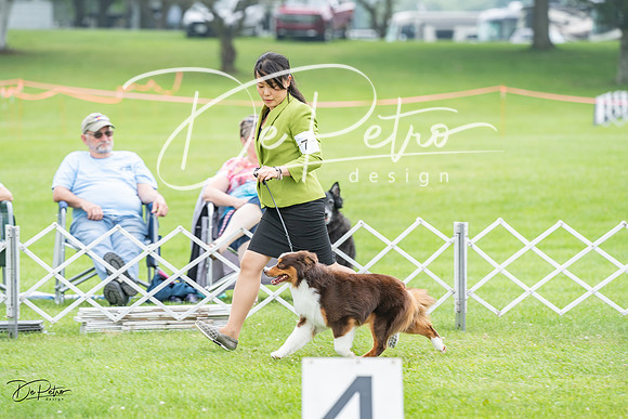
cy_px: 210
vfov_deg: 7.4
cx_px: 314
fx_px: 3245
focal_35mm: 186
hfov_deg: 11.1
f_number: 4.5
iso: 400
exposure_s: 1/400
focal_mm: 186
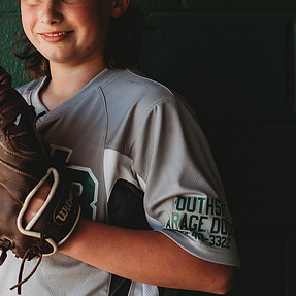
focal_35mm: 146
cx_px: 46
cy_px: 102
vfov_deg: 12.0
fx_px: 1412
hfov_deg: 11.9
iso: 200
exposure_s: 1/400
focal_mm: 85
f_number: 2.8
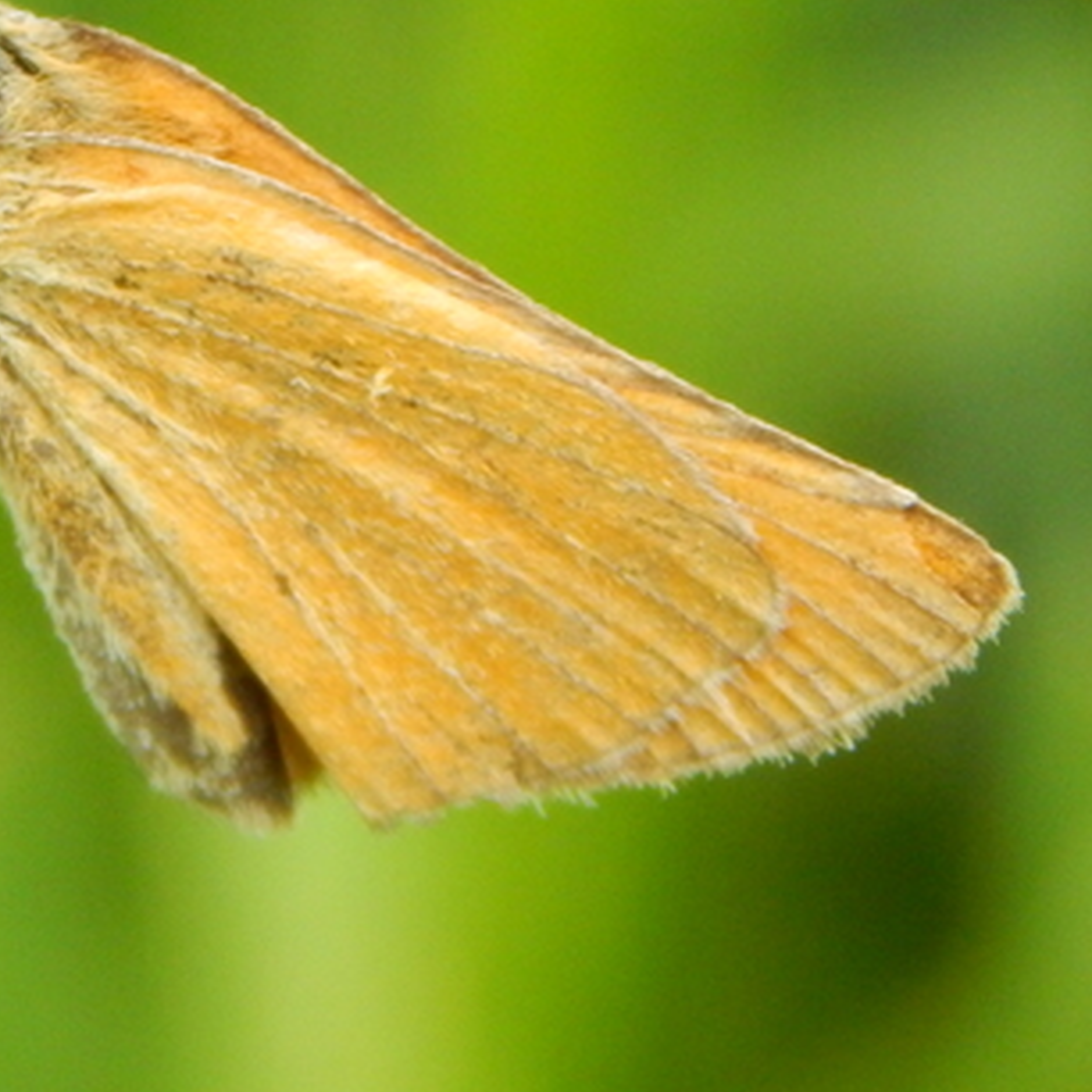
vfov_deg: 3.1
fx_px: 20379
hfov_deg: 3.1
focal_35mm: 571
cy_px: 300
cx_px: -41
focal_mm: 41.7
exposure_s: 1/160
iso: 400
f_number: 5.6
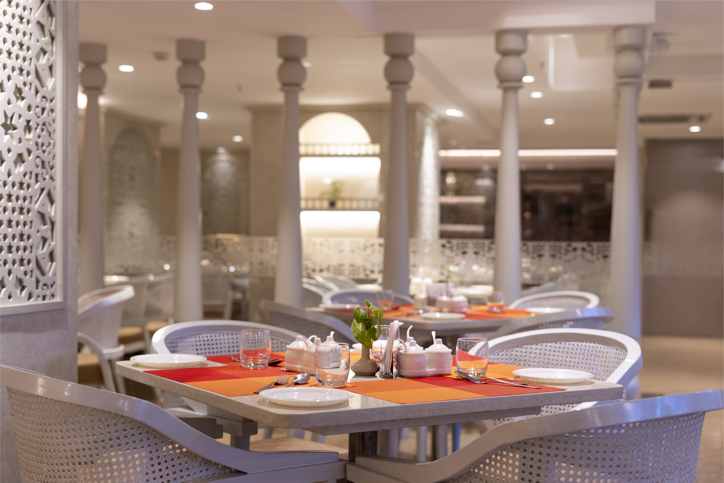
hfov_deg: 39.6
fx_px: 1005
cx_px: 362
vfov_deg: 27.0
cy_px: 242
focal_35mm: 50
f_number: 2.8
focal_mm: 50
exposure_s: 1/640
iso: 250
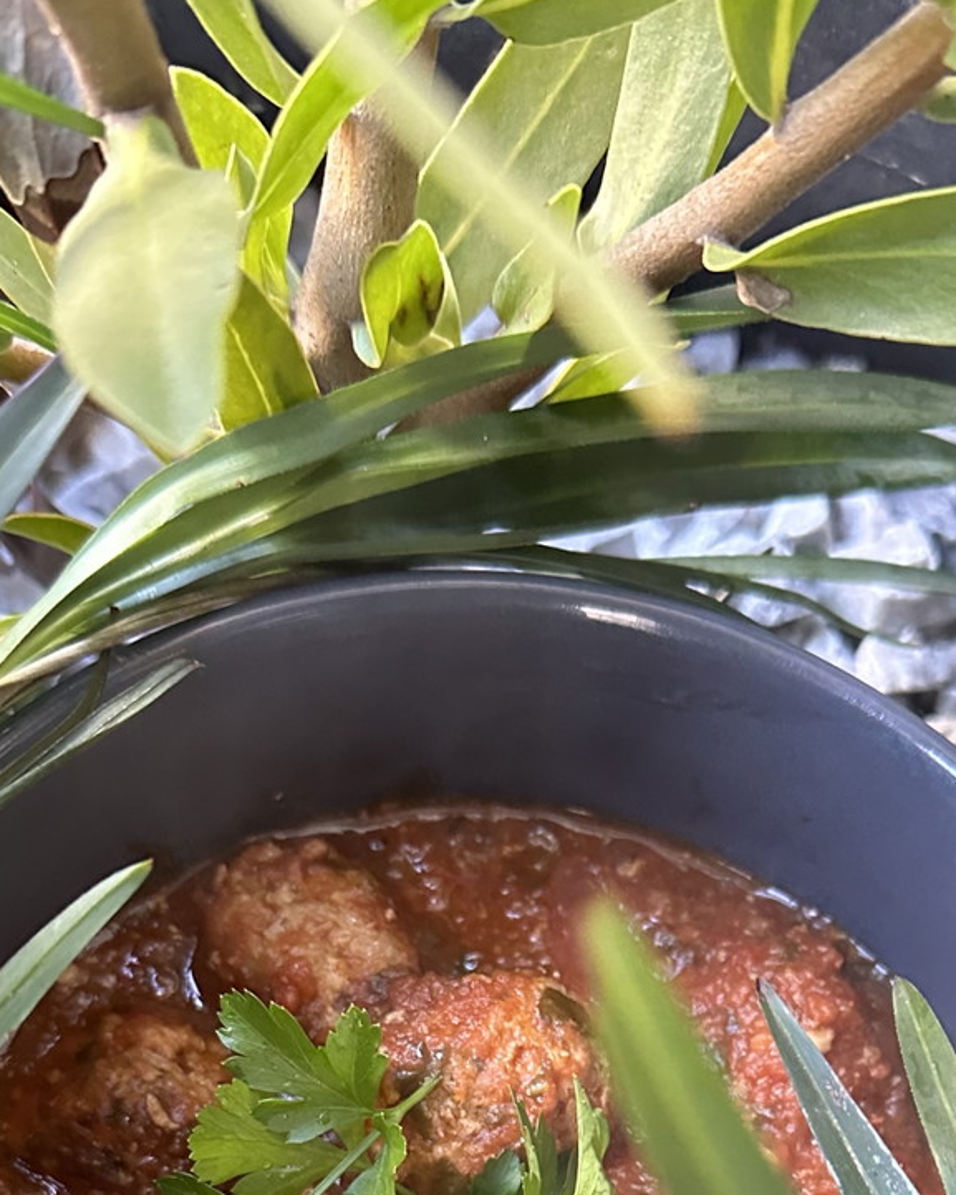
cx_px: 567
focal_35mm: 52
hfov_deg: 29.1
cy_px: 1293
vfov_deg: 32.1
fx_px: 1839
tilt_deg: -74.4
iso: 640
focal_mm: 6.86
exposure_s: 1/60
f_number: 1.78
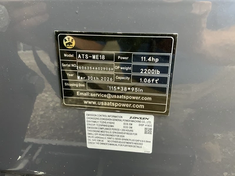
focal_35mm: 29
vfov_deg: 48.2
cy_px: 88
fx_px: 197
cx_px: 118
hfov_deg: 61.7
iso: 64
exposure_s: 1/122
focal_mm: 3
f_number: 1.8
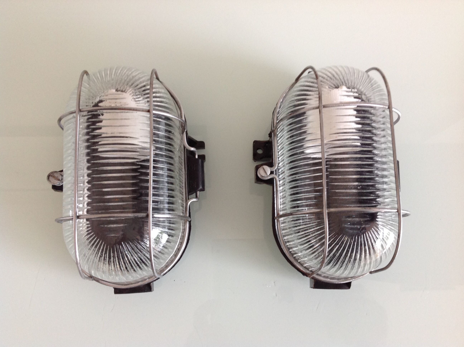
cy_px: 174
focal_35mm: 35
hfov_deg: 52.7
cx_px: 232
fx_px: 468
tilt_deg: -81.0
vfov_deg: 40.6
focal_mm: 4.28
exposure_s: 1/15
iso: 100
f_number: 2.4
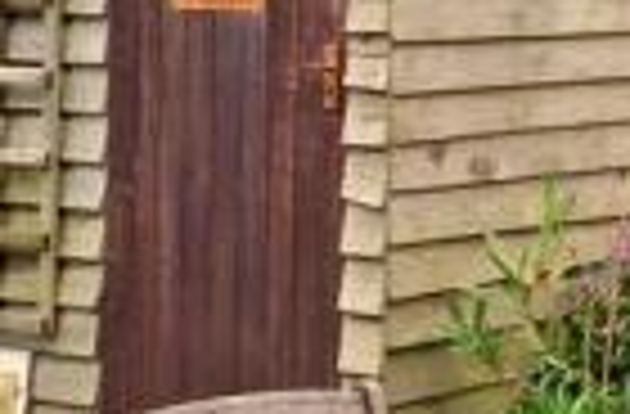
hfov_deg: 12.8
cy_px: -76
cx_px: 1260
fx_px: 2457
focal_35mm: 141
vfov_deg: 9.5
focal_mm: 20
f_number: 10
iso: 640
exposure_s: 1/80
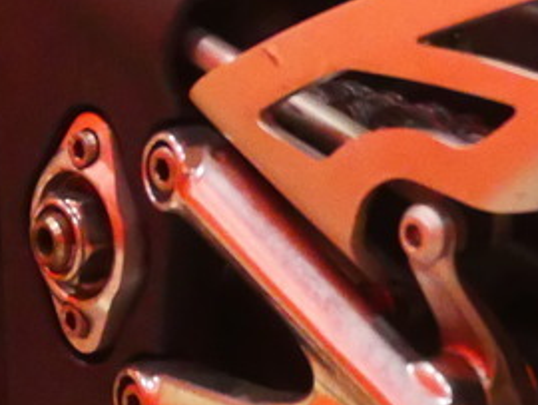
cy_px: -158
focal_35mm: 213
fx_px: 3313
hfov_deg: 9.3
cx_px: 96
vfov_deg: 6.9
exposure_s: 1/125
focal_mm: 20
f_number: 4.6
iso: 3200
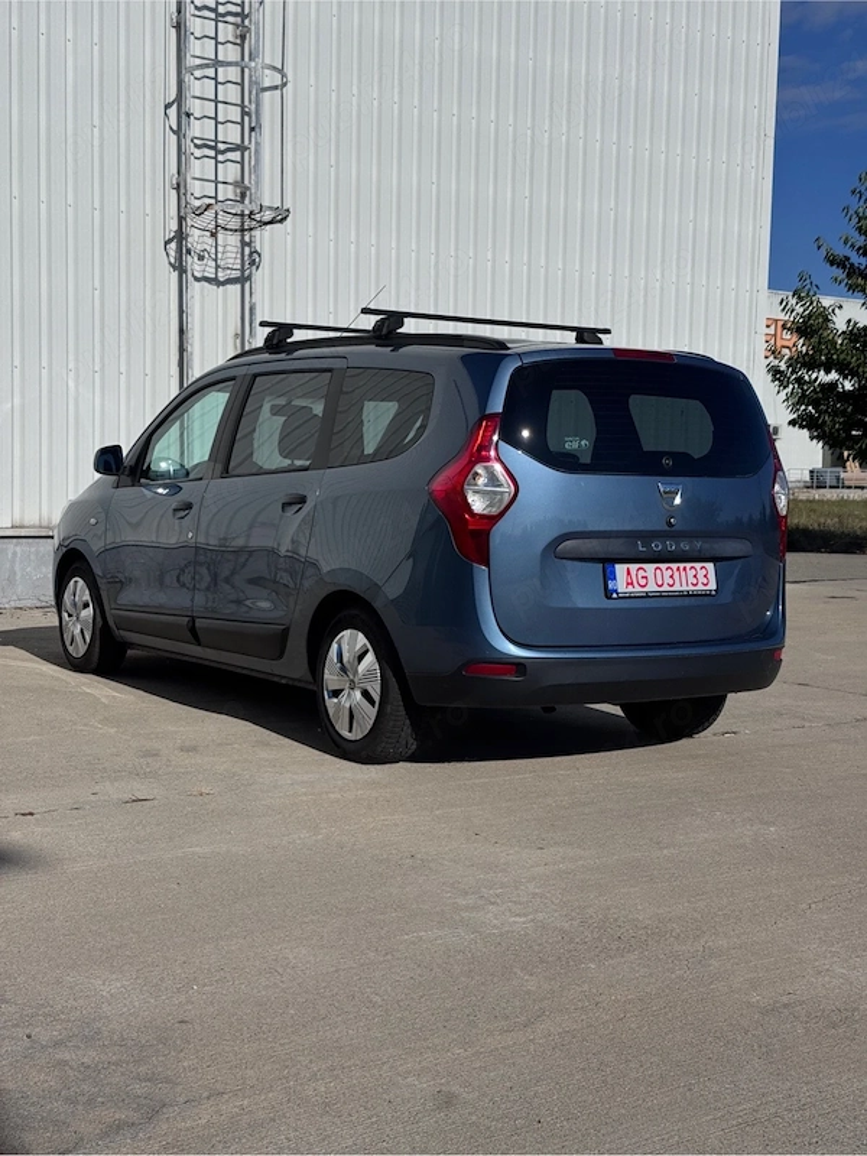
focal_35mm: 48
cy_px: 578
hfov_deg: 30.3
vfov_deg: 39.7
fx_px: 1603
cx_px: 434
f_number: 1.78
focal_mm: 6.76
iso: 80
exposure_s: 1/15385
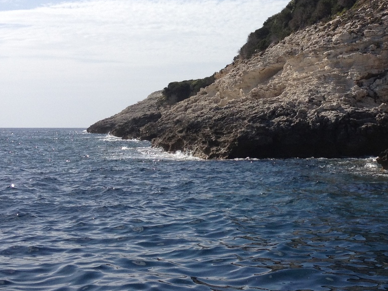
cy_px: 62
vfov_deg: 20.0
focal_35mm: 73
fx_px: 818
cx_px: 290
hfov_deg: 26.3
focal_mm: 4.28
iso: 64
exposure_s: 1/2762
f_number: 2.4
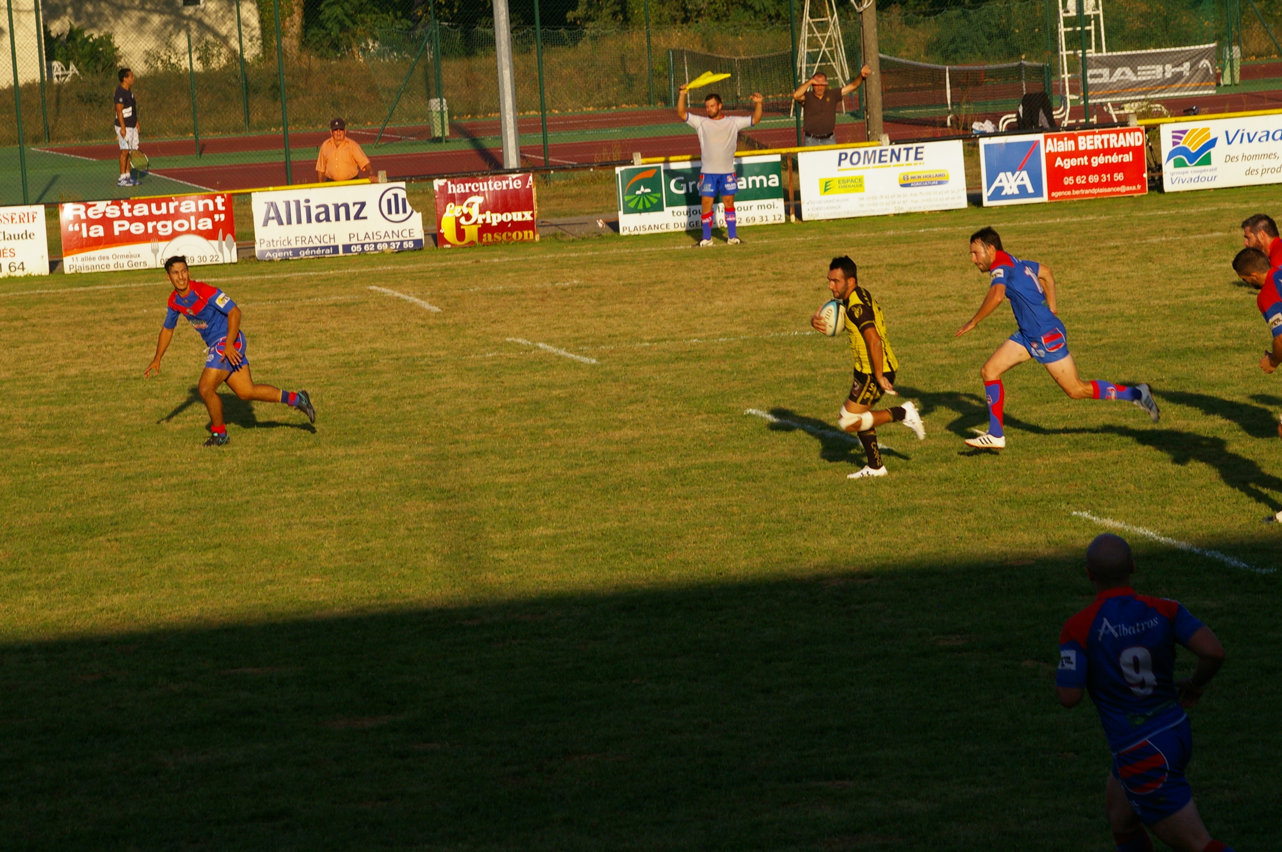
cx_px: 641
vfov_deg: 6.9
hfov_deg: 10.3
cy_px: 426
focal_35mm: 200
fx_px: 7098
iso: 400
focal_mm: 133
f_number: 9.5
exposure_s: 1/500
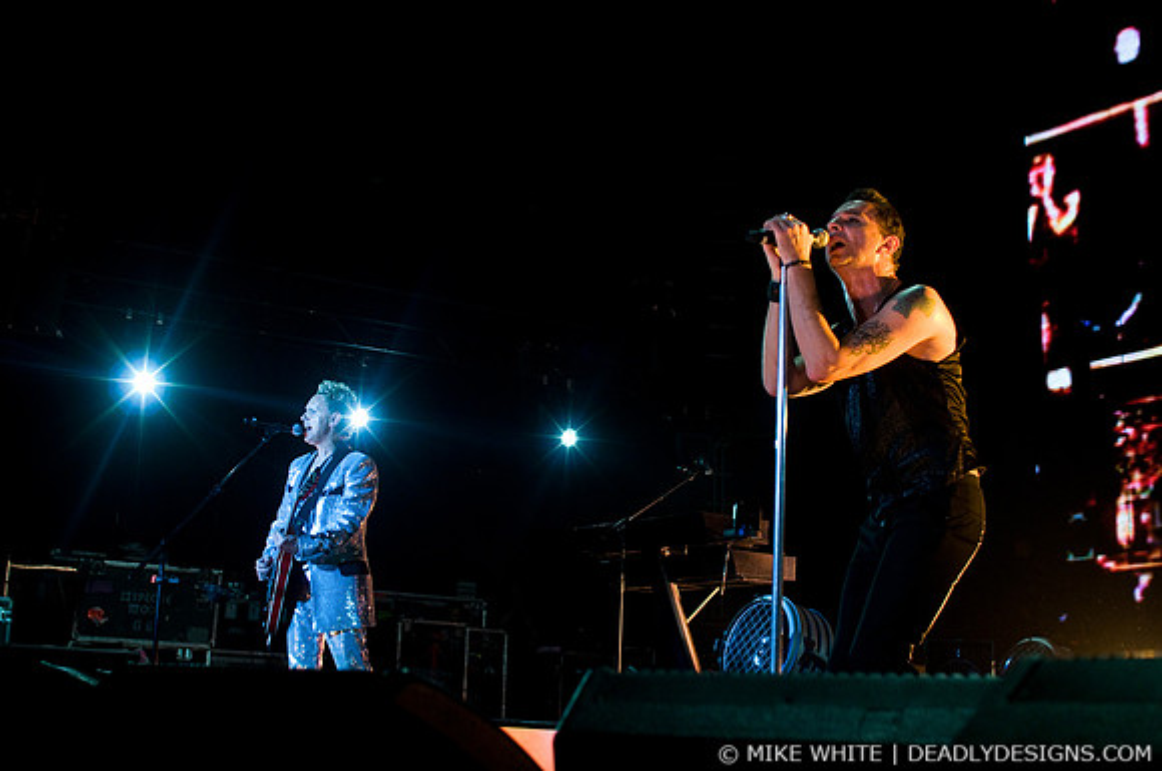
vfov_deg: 29.8
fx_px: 1450
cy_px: 386
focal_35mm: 45
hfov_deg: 43.7
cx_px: 581
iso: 800
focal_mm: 30
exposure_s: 1/320
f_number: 4
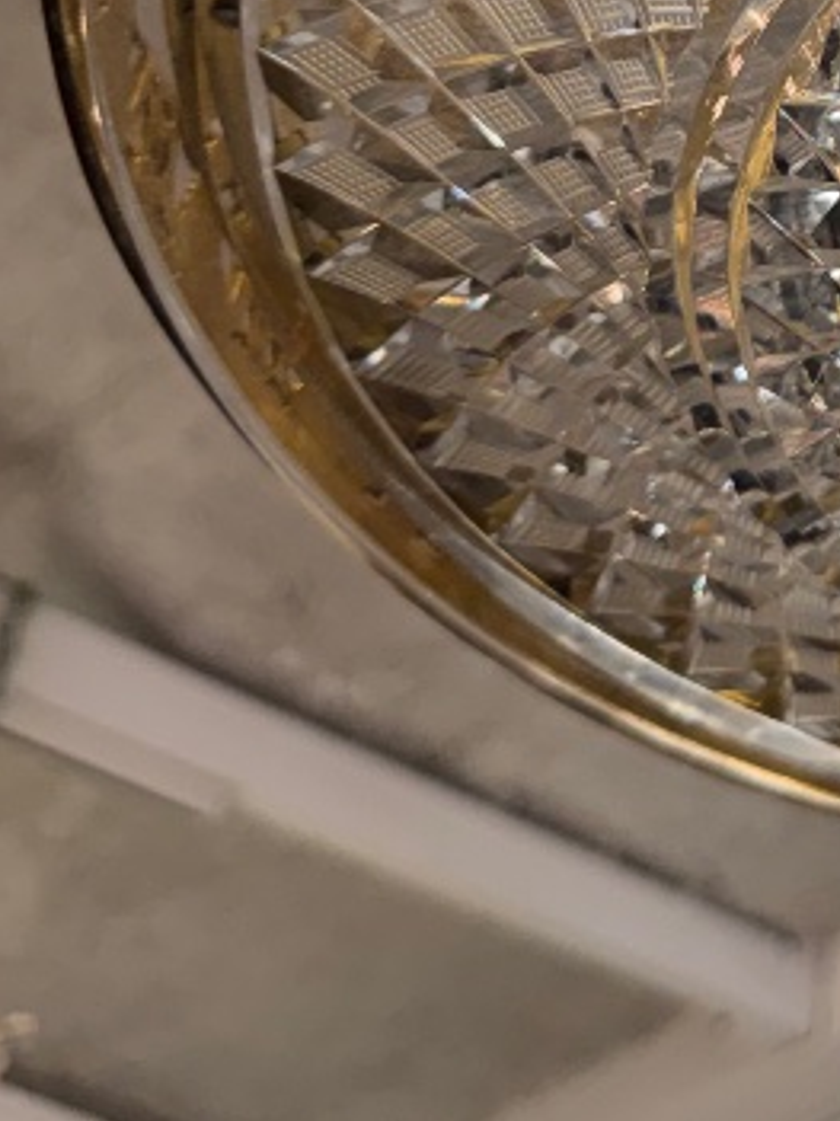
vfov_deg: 22.4
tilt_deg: +50.2
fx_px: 2655
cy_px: -144
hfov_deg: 15.8
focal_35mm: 82
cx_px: 1431
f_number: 1.78
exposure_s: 1/100
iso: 64
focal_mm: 6.76
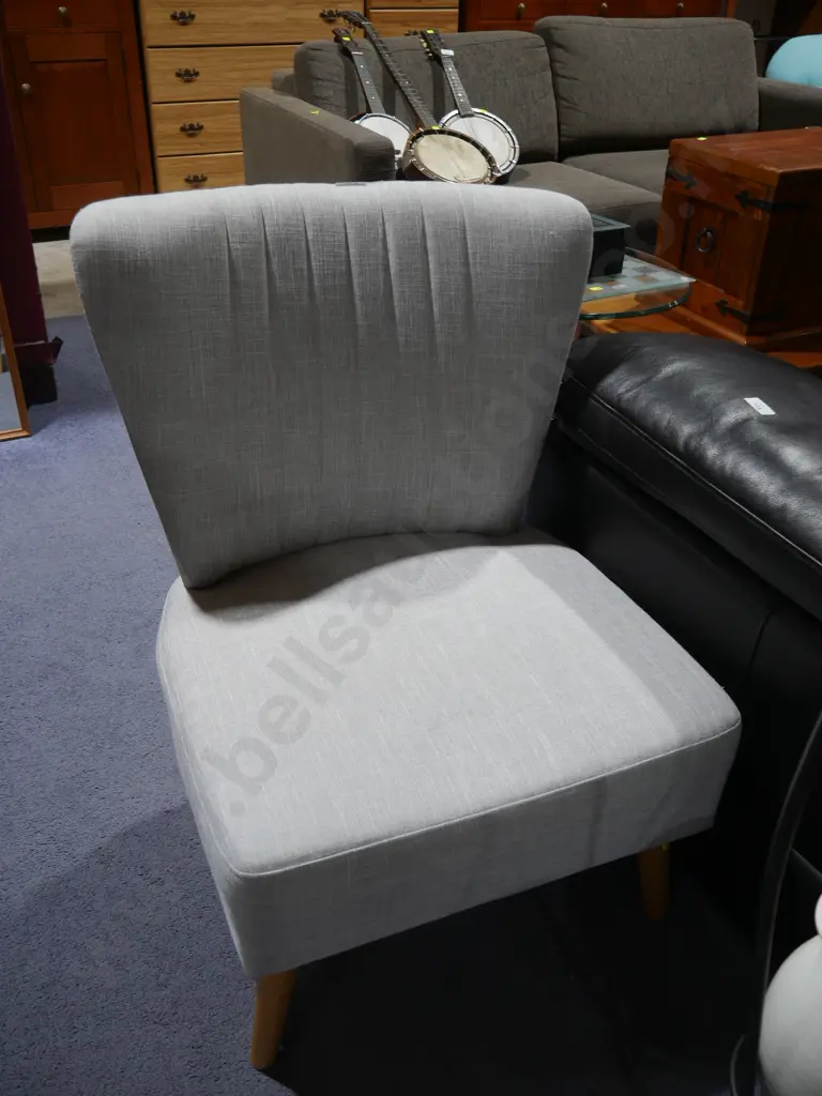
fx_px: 950
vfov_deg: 60.0
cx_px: 411
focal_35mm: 30
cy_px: 548
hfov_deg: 46.8
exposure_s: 1/60
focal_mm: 15
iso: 200
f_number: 3.6
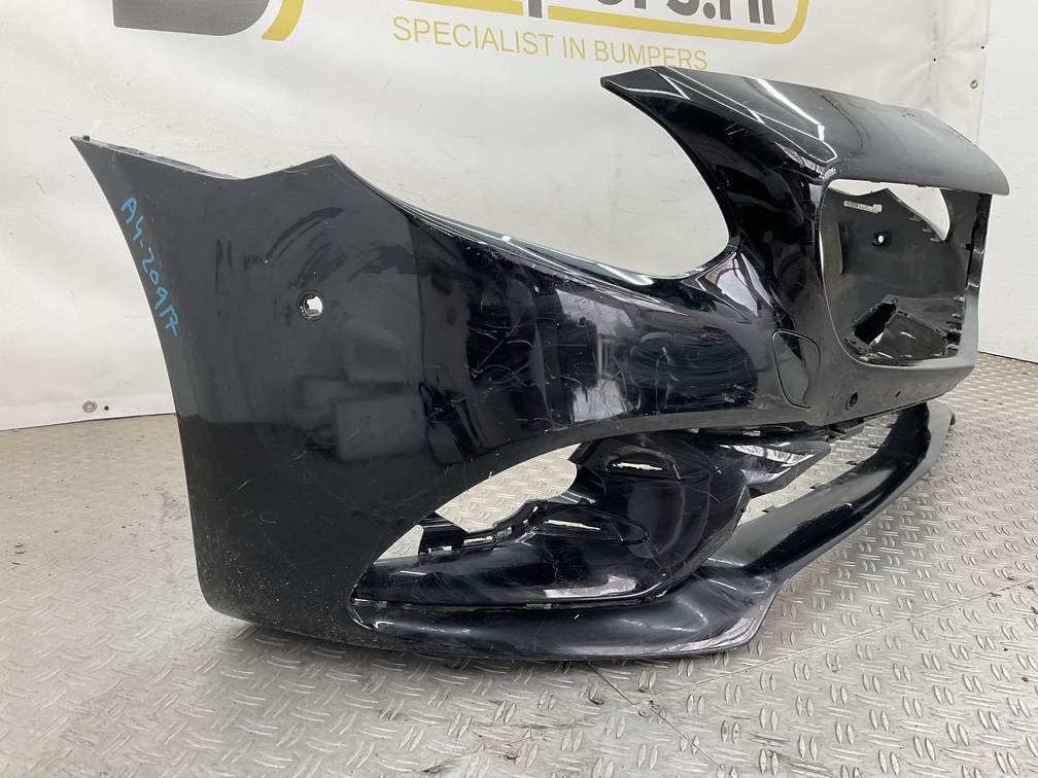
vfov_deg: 48.2
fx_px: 870
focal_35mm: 29
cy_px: 389
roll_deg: -3.5
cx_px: 519
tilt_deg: -14.3
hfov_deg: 61.7
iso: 32
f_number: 1.8
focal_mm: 3
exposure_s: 1/100
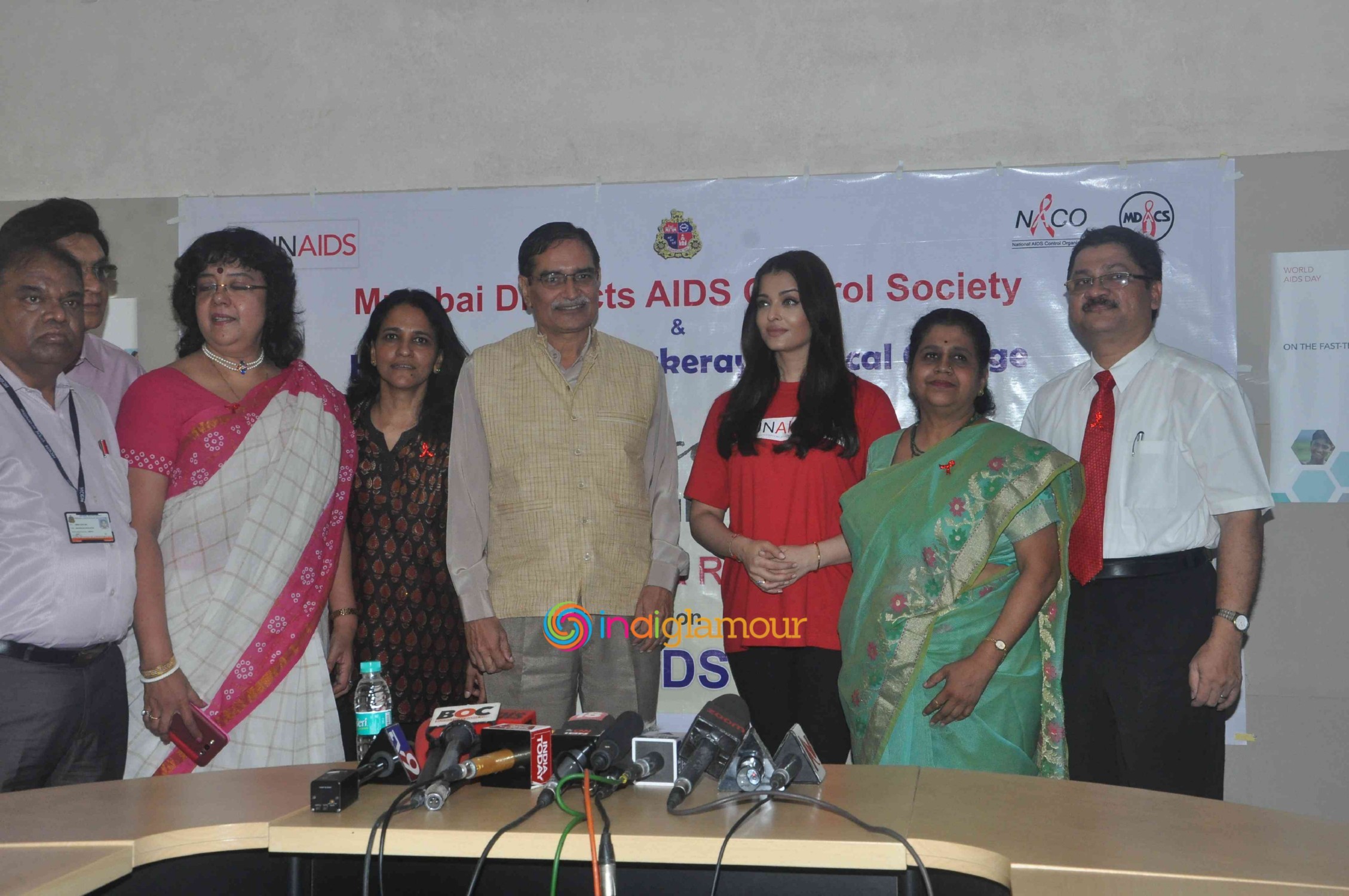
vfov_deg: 28.0
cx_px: 674
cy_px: 448
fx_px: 1797
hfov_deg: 41.2
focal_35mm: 48
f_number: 11
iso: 1000
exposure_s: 1/160
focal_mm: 32
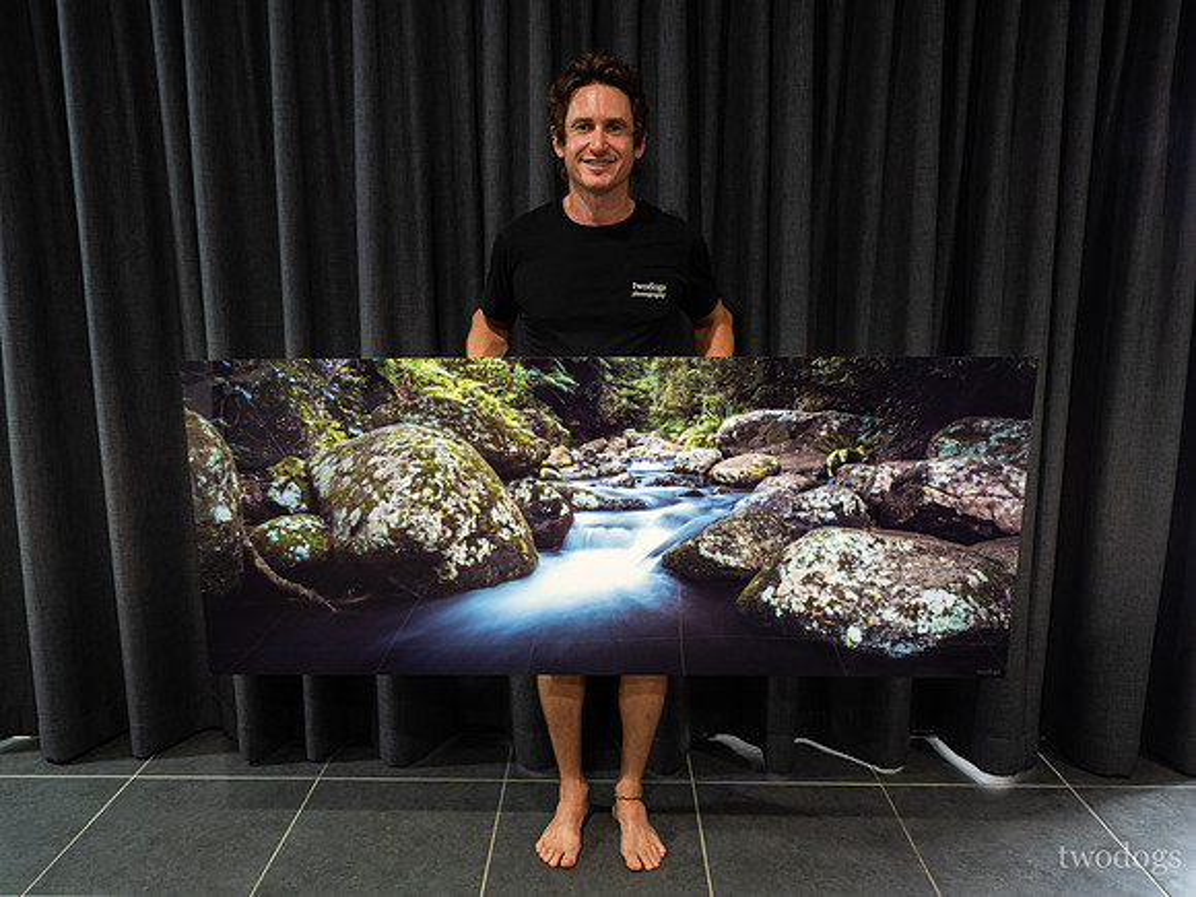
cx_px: 596
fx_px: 906
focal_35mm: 26
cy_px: 463
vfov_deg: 52.7
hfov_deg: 66.9
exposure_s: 1/1.25
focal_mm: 12
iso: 200
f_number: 8
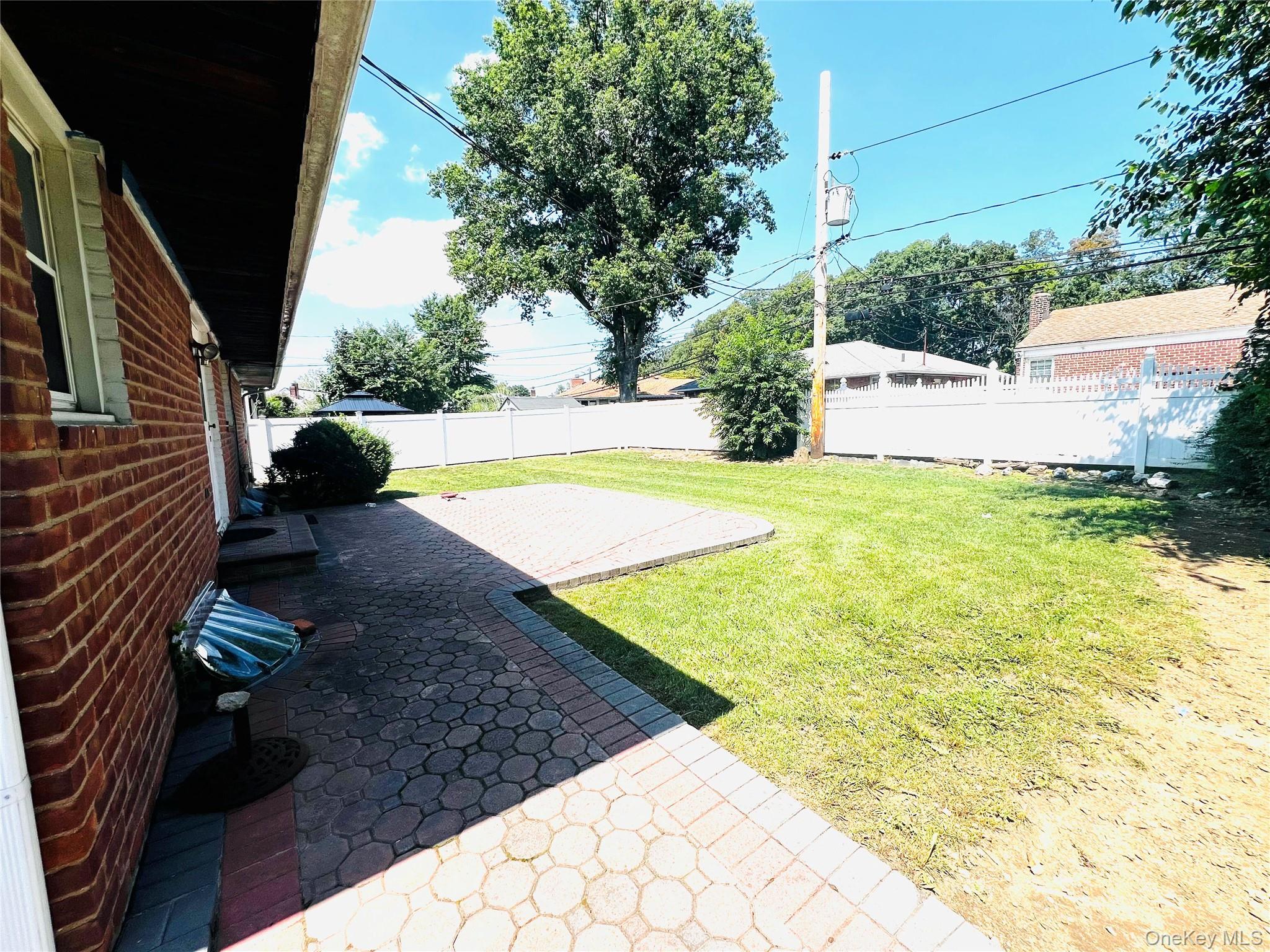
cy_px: 476
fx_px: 477
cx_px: 635
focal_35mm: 13
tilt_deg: -7.1
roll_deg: +1.5
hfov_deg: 106.2
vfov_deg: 89.9
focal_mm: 1.57
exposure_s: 1/1531
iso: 32
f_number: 1.8
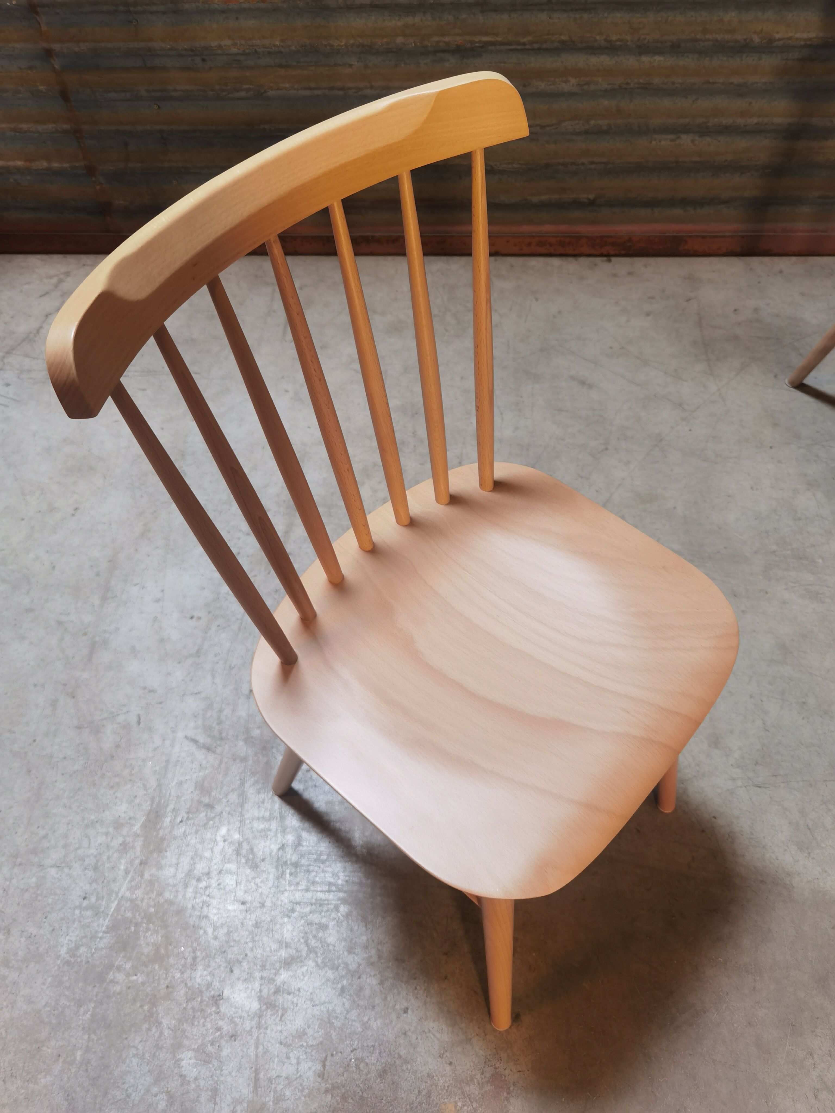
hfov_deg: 51.4
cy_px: 556
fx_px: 868
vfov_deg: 65.3
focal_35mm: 27
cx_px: 418
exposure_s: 1/50
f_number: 1.9
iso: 100
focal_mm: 6.71
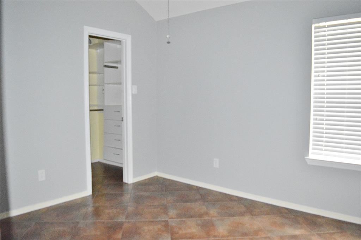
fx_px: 270
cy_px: 120
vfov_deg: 47.8
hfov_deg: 67.4
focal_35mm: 27
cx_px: 180
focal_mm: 18
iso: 3200
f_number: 3.5
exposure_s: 1/60
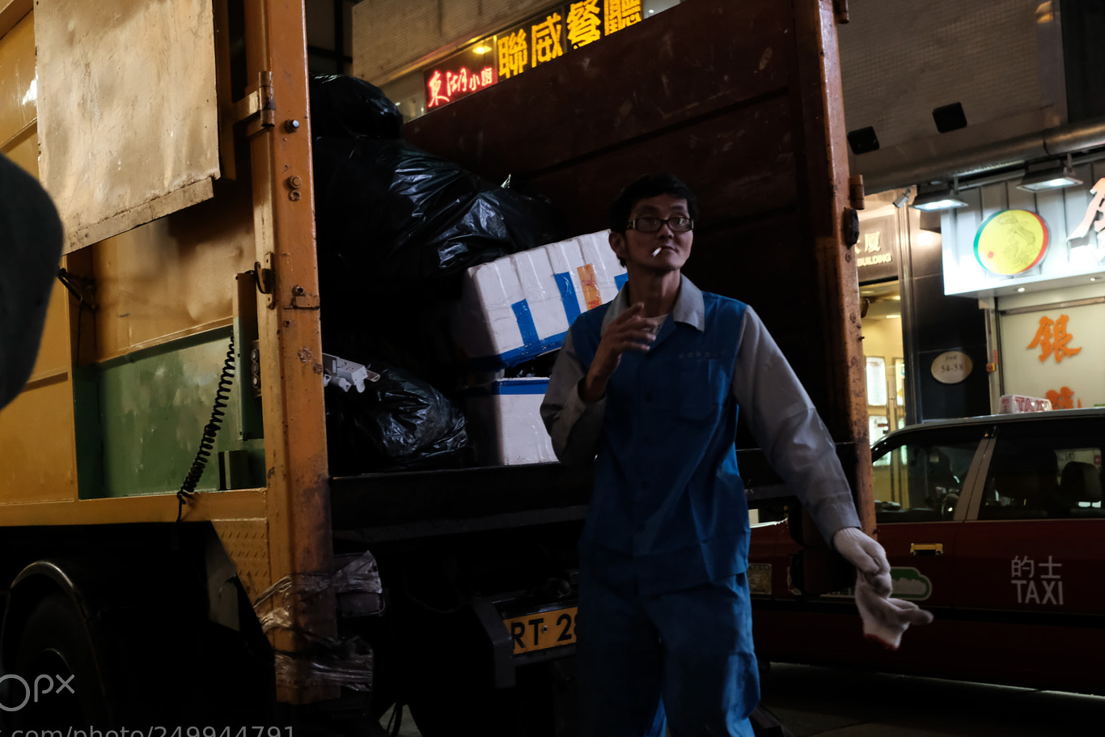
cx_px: 521
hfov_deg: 47.4
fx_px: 1259
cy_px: 368
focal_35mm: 41
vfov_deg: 32.6
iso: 3200
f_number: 2.8
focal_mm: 23
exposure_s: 1/250
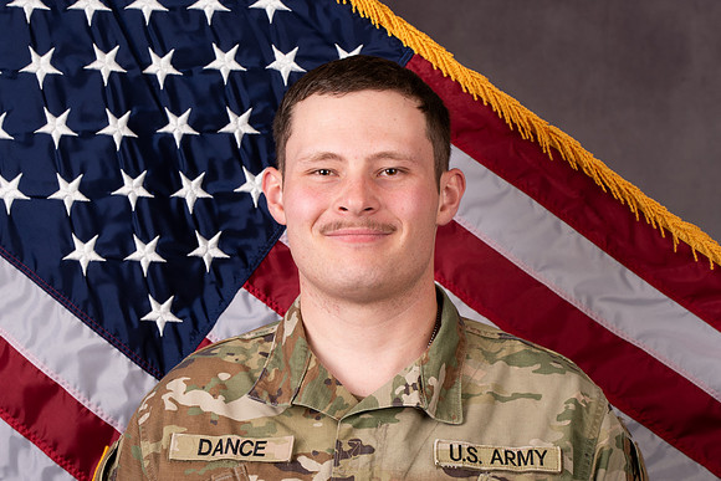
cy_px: 259
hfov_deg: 15.3
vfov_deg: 10.2
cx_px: 342
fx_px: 2684
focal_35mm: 134
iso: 100
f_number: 8
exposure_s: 1/160
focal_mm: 86
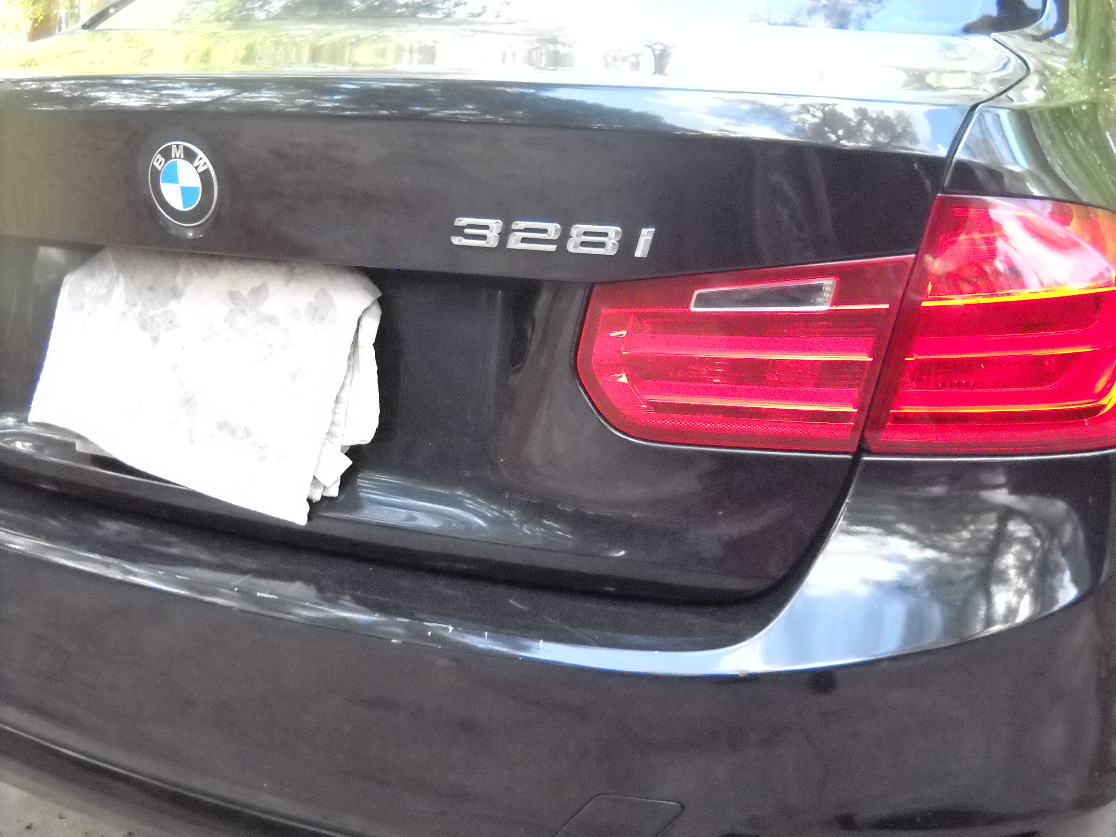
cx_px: 558
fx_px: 1322
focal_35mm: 41
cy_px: 418
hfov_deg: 45.8
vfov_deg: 35.1
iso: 800
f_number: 3.1
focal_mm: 6.72
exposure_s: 1/129
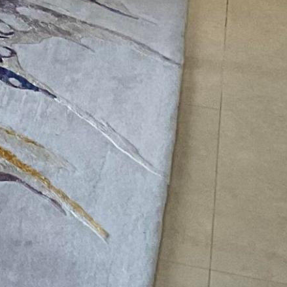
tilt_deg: -16.4
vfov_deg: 10.0
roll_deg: +0.1
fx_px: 1576
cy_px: -196
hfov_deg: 9.5
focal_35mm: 168
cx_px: -359
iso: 64
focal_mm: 3
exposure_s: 1/70
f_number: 1.8
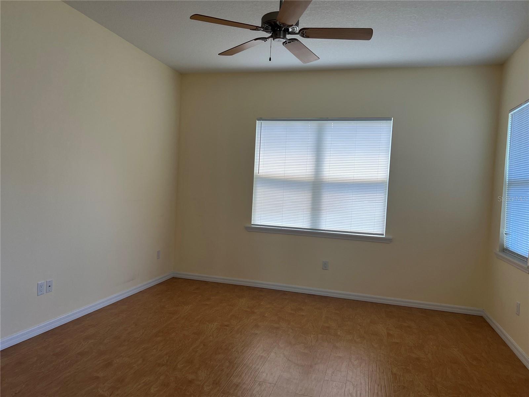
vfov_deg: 53.1
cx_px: 264
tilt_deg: -1.9
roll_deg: -2.6
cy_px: 198
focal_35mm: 26
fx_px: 397
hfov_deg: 67.3
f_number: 1.5
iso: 50
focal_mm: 5.7
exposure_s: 1/120
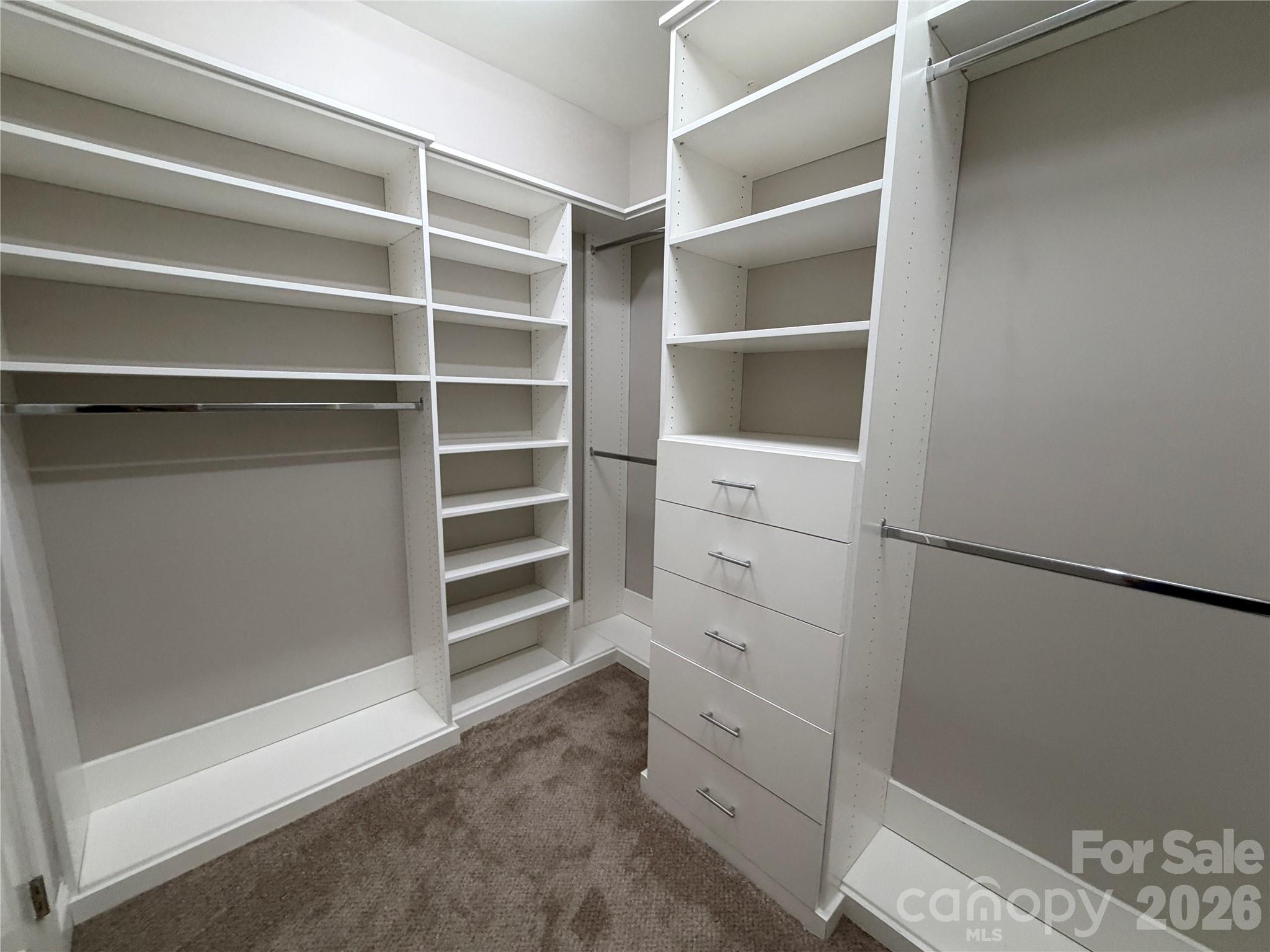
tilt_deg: -7.8
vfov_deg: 85.7
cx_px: 635
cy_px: 476
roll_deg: -0.7
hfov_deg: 102.1
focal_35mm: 14
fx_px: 514
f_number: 2.2
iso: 320
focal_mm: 2.22
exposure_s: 1/60
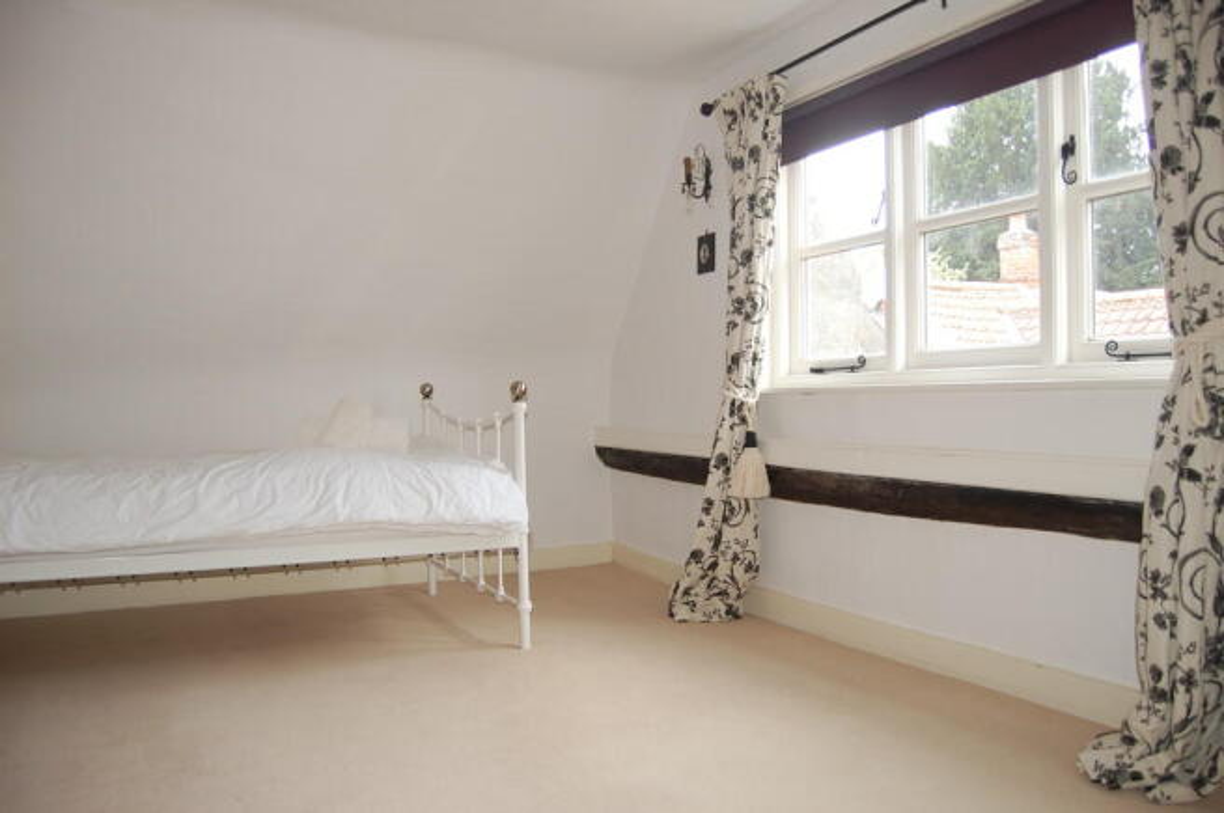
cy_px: 406
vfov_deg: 47.8
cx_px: 612
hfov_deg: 67.4
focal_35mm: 27
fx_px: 917
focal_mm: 18
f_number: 3.5
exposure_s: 1/60
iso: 200
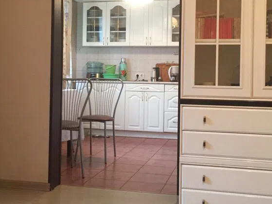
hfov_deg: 38.2
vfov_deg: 29.0
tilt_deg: +0.4
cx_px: 125
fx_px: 393
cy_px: 76
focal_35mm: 50
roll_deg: -0.2
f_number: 2.2
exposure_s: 1/20
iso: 250
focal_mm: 4.15
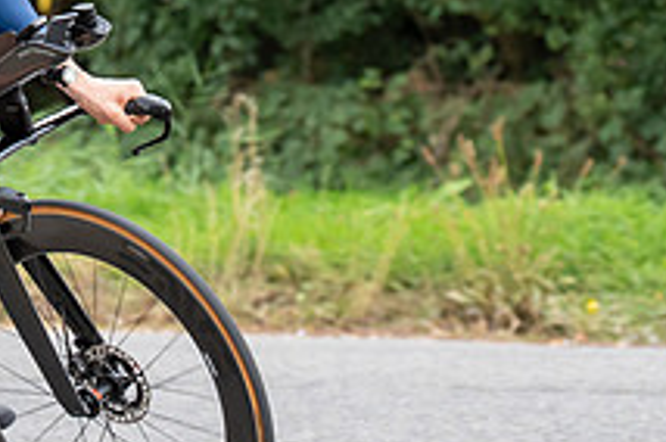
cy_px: -13
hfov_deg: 5.8
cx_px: -93
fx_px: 6539
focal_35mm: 354
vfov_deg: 3.9
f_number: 4
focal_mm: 102
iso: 1250
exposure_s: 1/1000
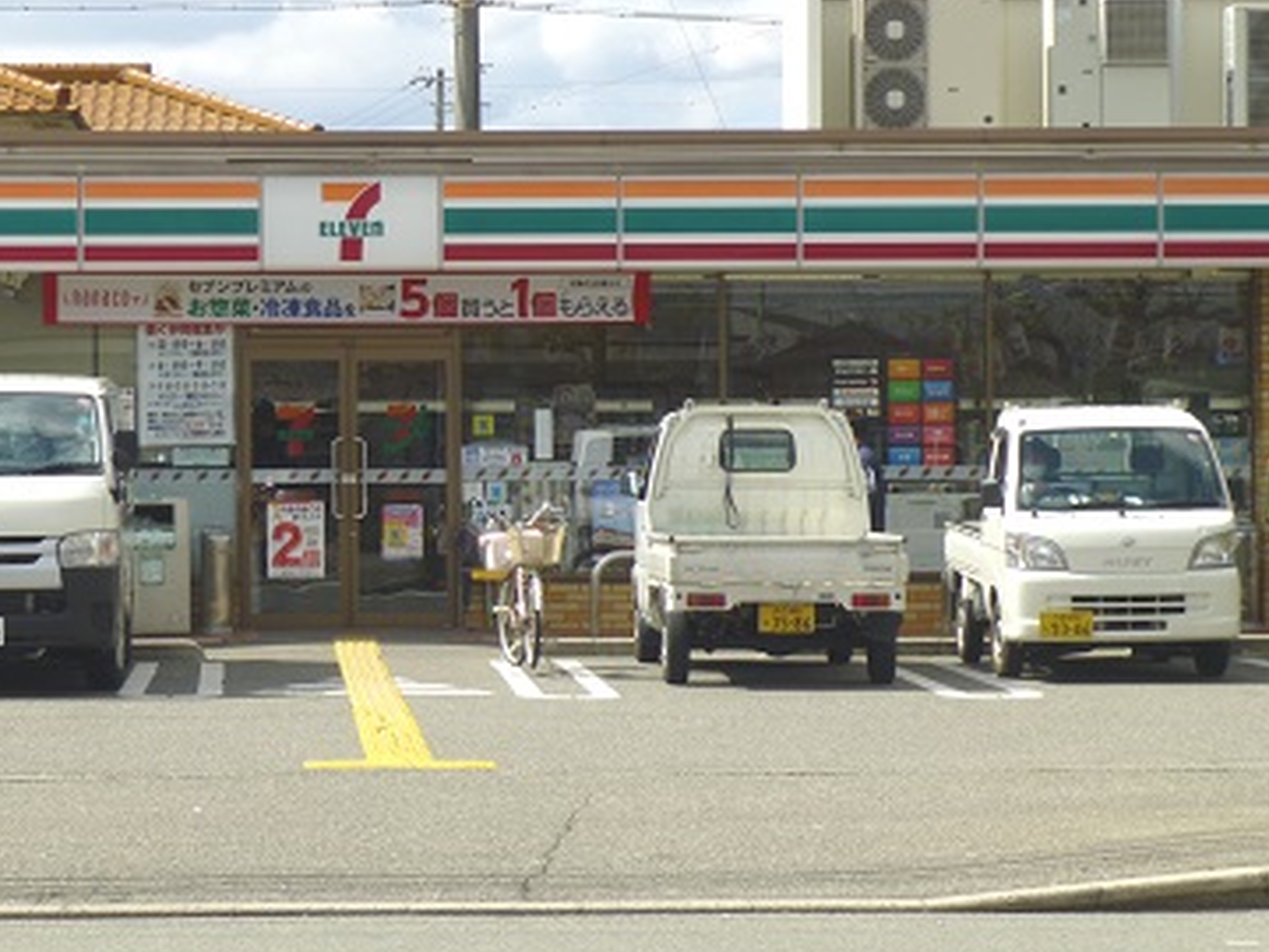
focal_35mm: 127
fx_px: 4656
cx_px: 409
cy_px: 358
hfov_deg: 15.5
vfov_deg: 11.7
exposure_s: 1/640
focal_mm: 15.3
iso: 100
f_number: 5
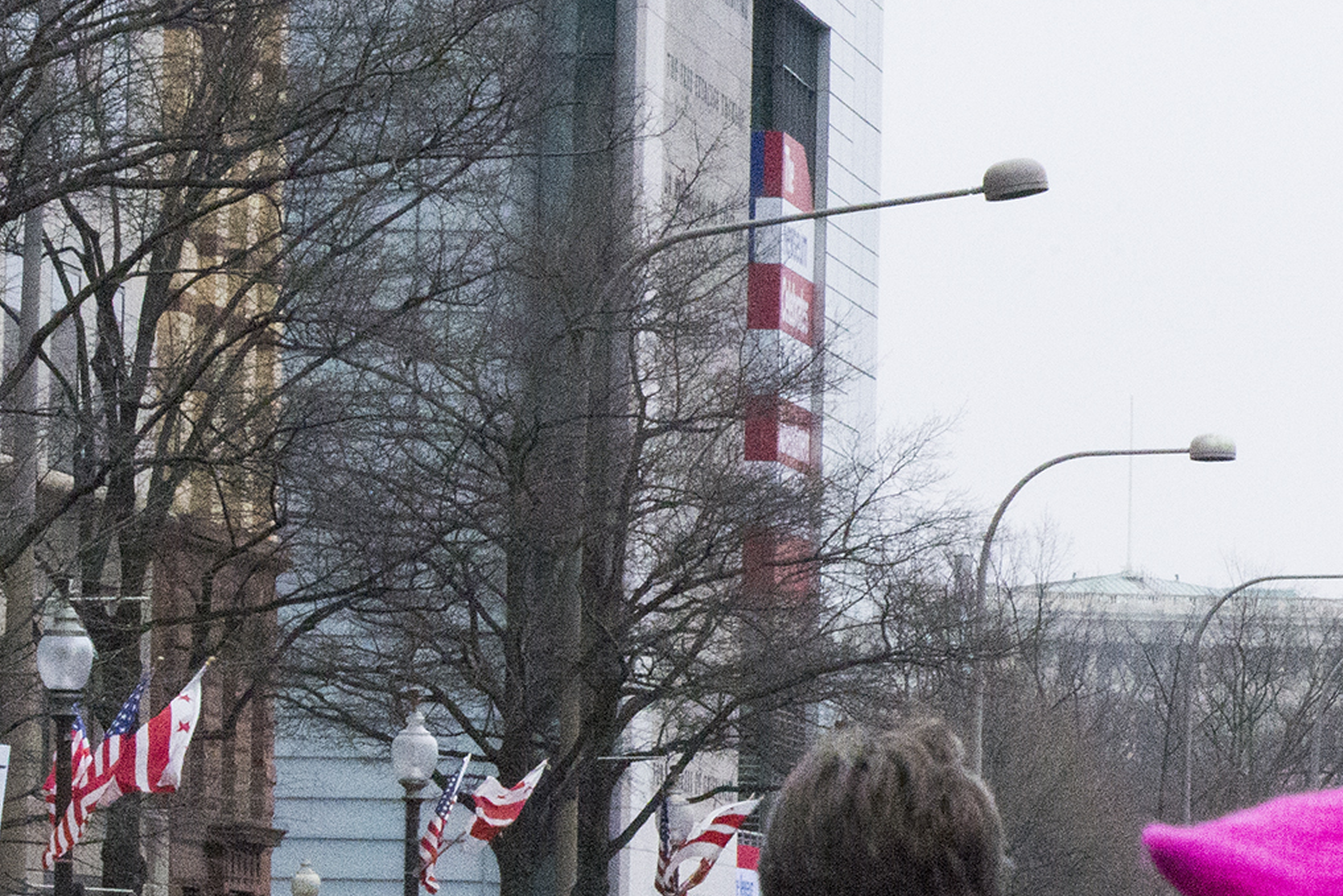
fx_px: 13211
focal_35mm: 354
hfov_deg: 5.8
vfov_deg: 3.9
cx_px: 1929
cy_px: 426
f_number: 32
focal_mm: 120
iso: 6400
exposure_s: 1/500
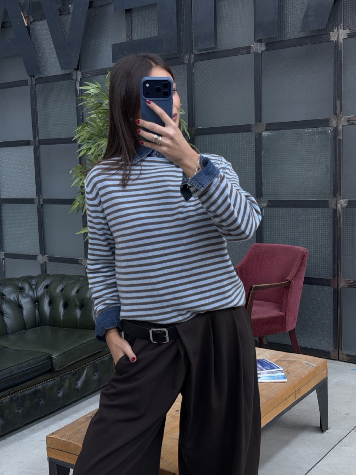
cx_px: 178
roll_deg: +2.1
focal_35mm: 48
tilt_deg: -17.0
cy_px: 238
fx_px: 658
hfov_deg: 30.3
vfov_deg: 39.7
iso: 125
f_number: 1.78
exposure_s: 1/60
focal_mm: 6.76
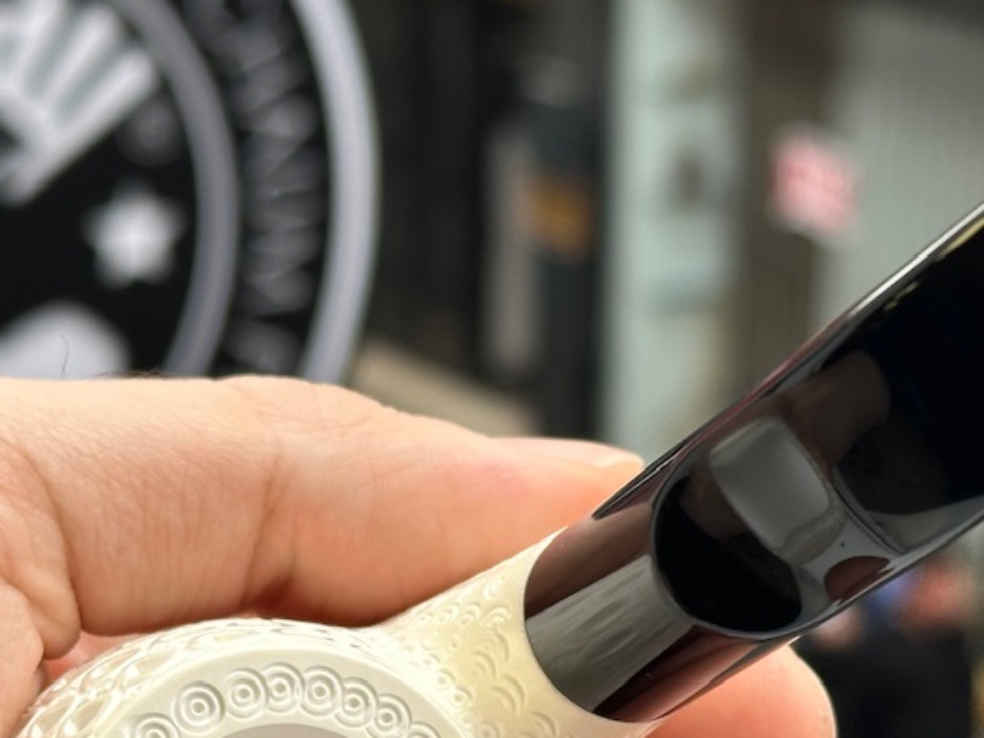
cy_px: 534
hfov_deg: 18.0
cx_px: 511
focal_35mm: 109
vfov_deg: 13.5
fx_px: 3098
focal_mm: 6.86
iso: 64
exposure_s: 1/238
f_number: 1.78
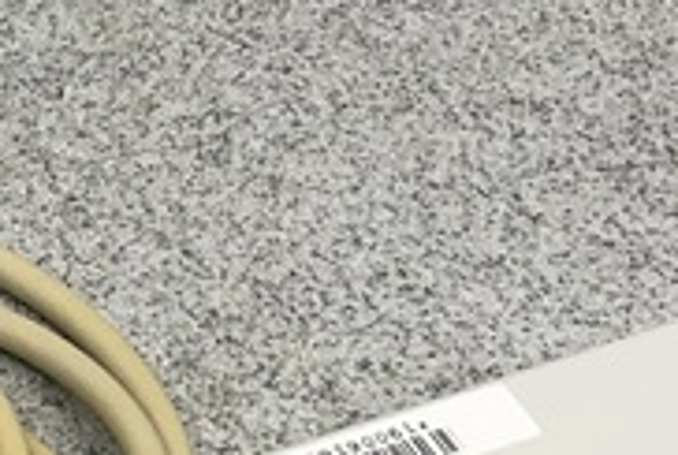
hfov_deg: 11.9
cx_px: -484
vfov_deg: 8.5
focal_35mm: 161
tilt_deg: -47.5
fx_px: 3037
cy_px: 347
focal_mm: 3.99
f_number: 1.8
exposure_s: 1/120
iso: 64
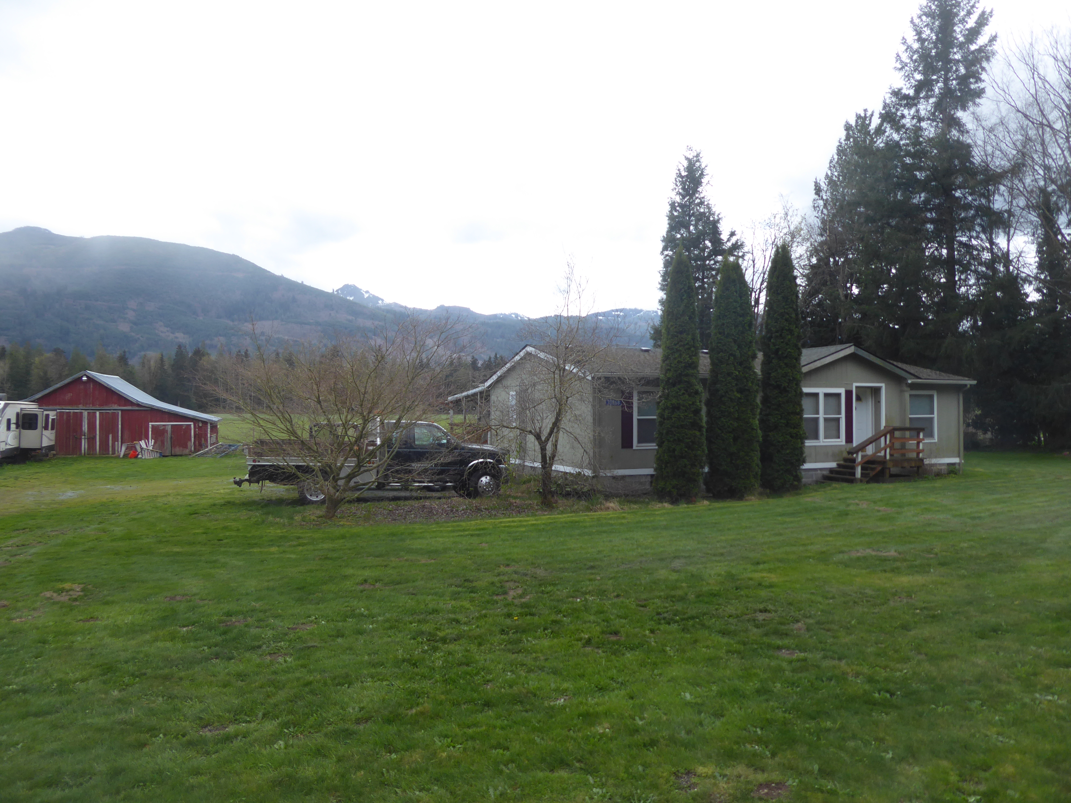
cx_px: 536
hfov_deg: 71.6
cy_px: 402
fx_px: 743
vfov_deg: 56.8
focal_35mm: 24
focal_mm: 4.3
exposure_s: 1/320
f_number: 3.3
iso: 80
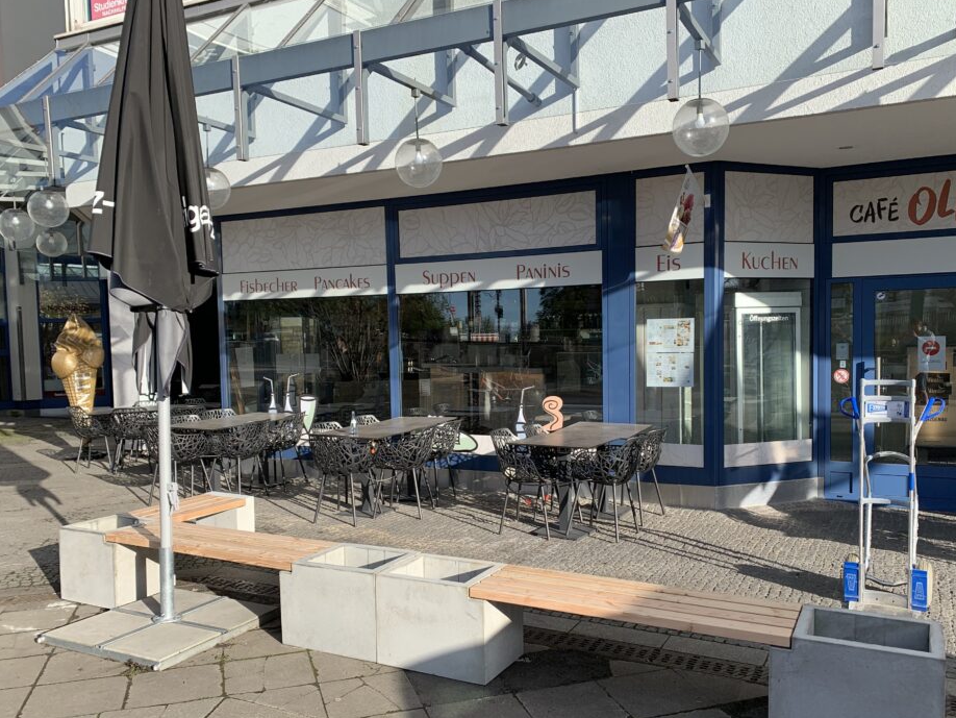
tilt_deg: -5.4
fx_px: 801
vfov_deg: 48.2
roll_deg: +0.5
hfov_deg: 61.6
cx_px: 514
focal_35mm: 29
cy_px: 395
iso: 25
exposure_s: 1/1266
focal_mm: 4.25
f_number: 1.8
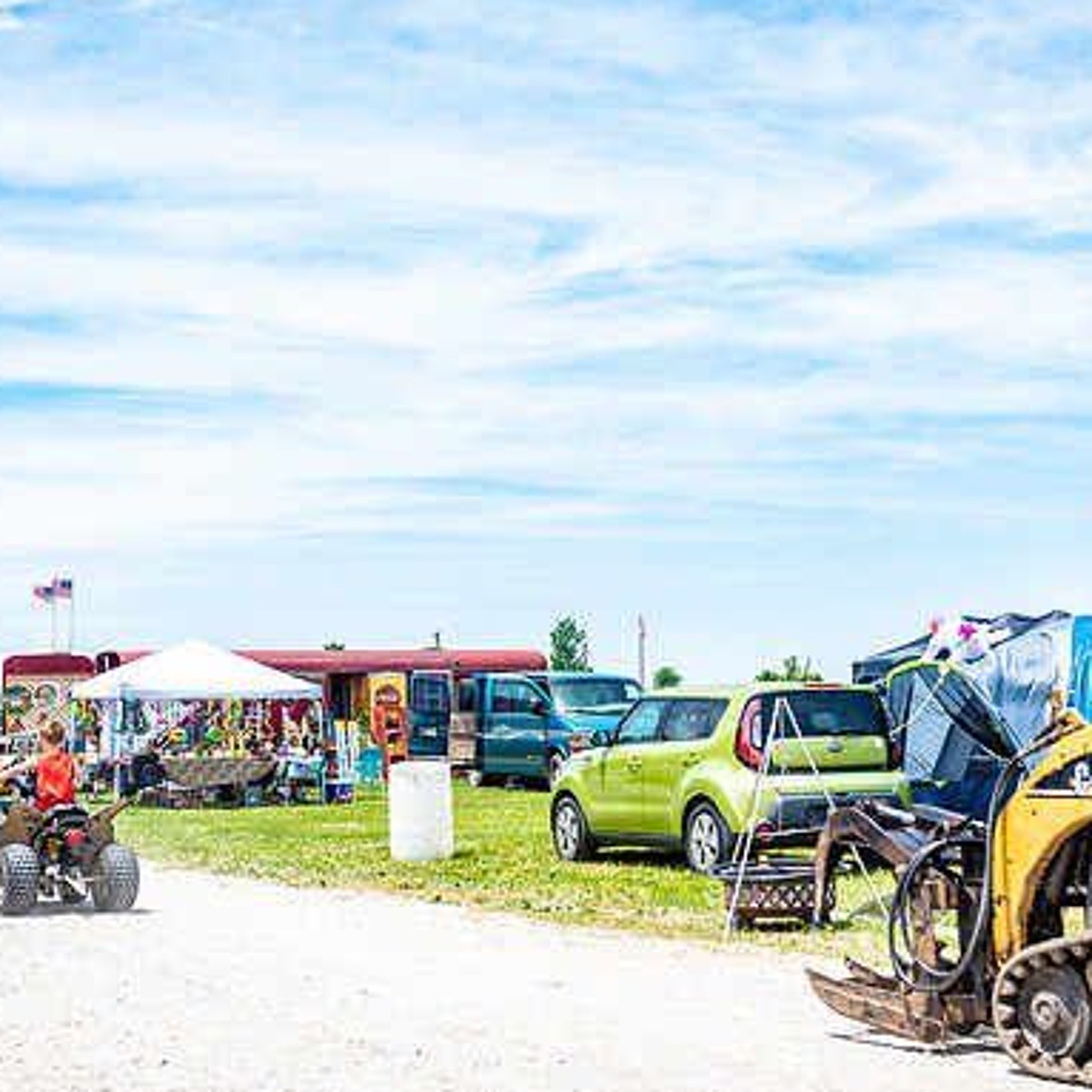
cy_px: 546
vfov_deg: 29.6
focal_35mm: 58
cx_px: 624
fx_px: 2070
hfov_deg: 29.5
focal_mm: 45
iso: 100
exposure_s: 1/320
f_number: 4.5
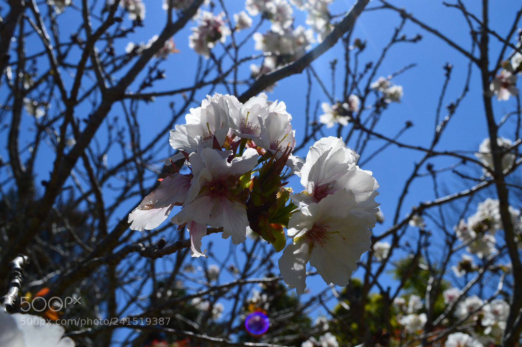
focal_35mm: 38
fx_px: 543
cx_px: 261
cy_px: 174
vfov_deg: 35.4
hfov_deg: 51.3
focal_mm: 25
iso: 200
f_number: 11
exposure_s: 1/500
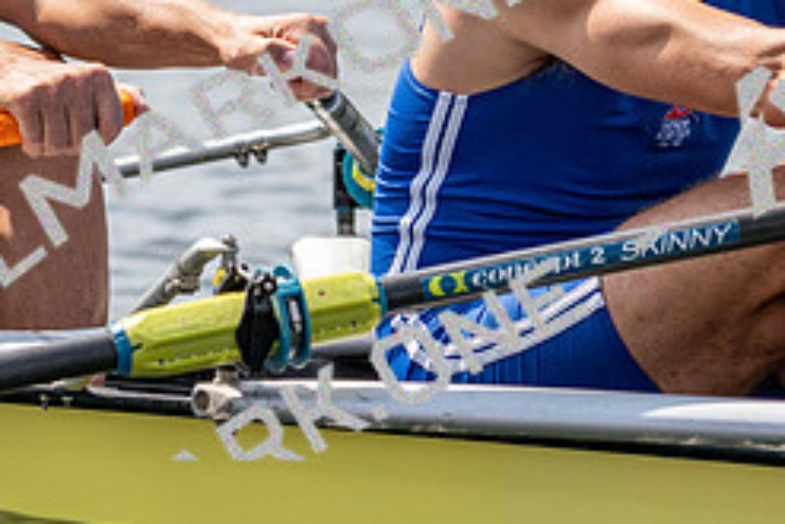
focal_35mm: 469
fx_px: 10232
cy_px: -84
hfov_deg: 4.4
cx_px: 464
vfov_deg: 2.9
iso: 250
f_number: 5.6
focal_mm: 200
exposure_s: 1/1600
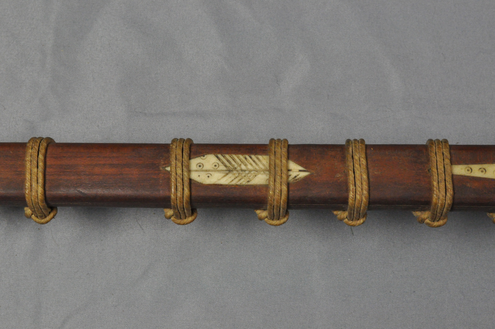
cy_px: 164
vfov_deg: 20.6
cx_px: 248
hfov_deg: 30.5
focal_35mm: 66
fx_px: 906
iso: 2800
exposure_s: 1/30
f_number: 16
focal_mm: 44
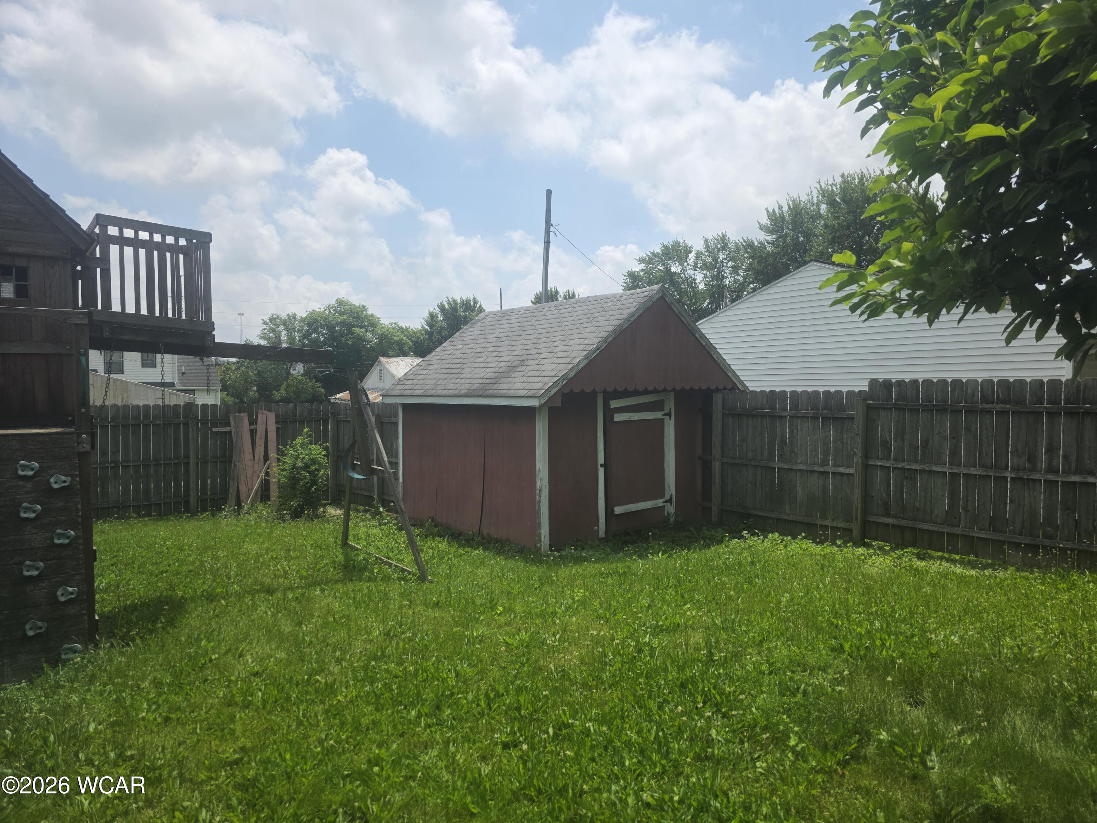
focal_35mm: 23
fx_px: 729
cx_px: 548
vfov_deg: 58.9
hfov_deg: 73.9
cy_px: 412
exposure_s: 1/6355
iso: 80
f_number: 1.7
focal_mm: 6.3
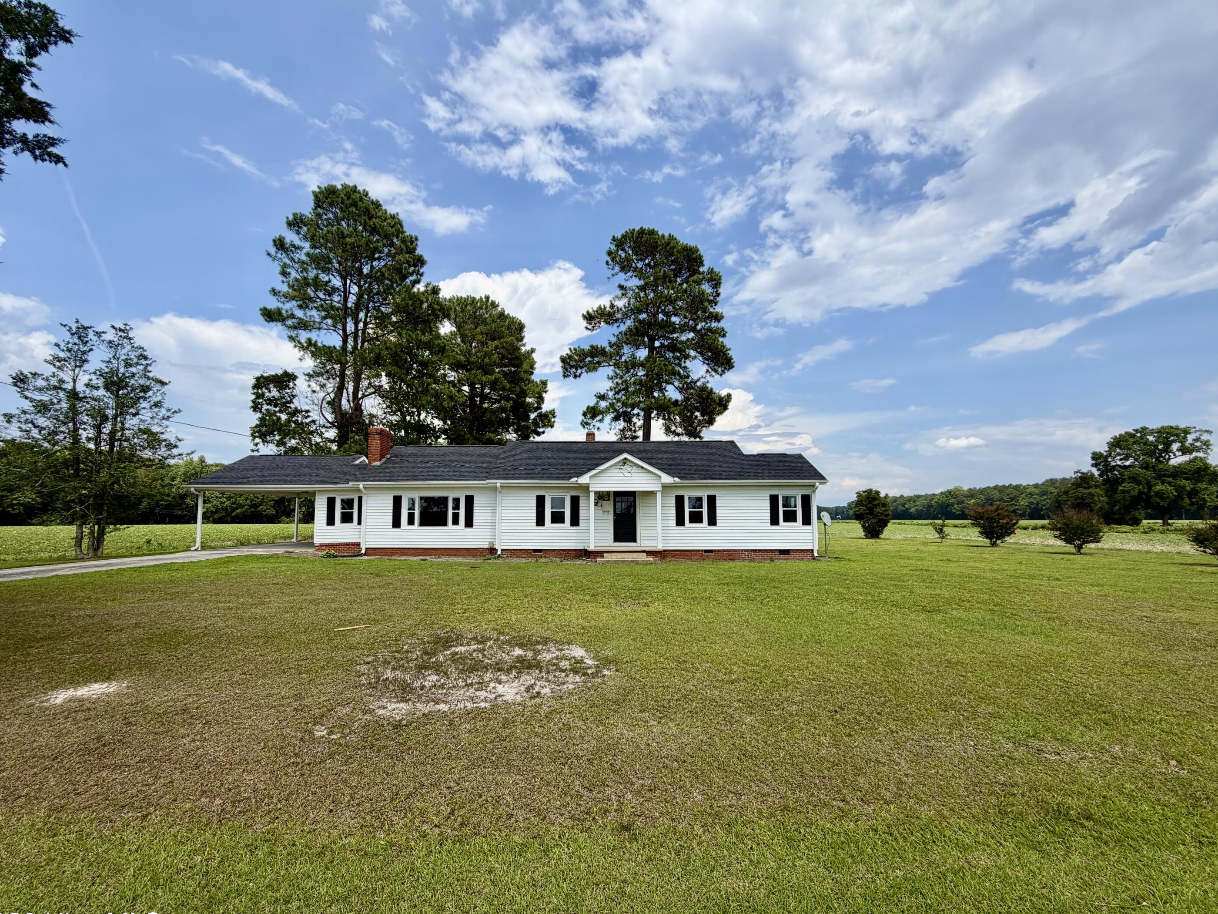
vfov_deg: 81.7
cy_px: 478
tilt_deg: +4.3
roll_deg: +0.0
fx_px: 528
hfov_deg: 98.2
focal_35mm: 15
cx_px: 606
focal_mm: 2.22
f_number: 2.2
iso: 20
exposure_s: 1/1087
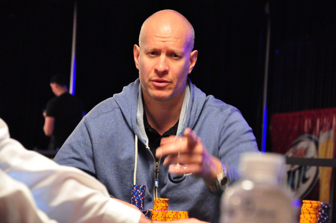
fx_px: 1189
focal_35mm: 128
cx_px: 168
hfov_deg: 16.1
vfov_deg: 10.7
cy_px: 112
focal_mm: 85
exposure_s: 1/40
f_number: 5.6
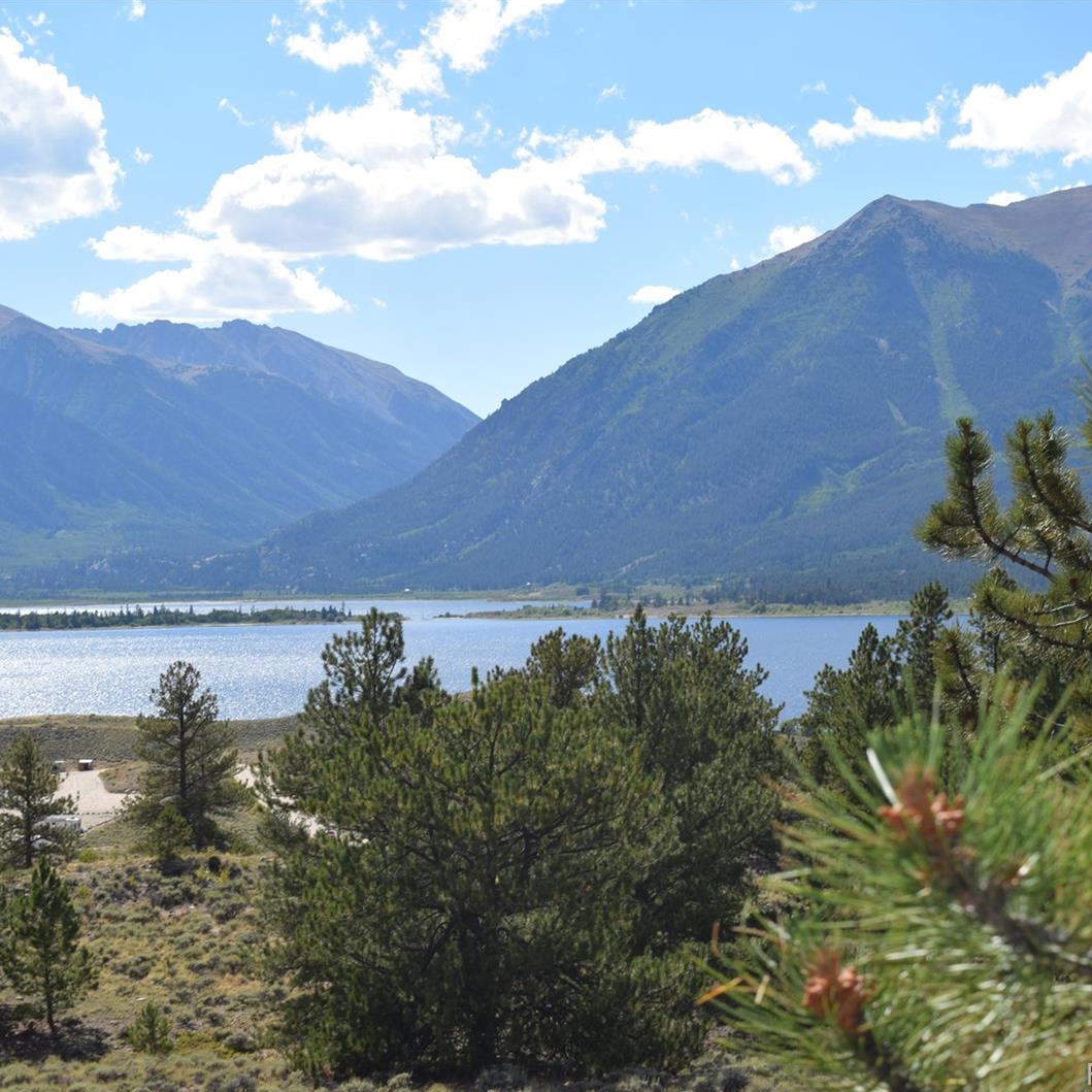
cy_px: 547
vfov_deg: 22.5
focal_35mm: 77
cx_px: 429
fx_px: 2748
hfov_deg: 22.4
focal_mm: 40
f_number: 10
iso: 100
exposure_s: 1/200
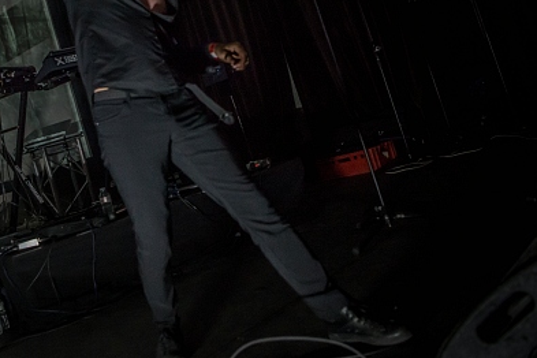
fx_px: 656
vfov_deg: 29.9
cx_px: 141
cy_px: 80
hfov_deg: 43.2
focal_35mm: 44
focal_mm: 24
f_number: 2.8
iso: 4000
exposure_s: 1/200
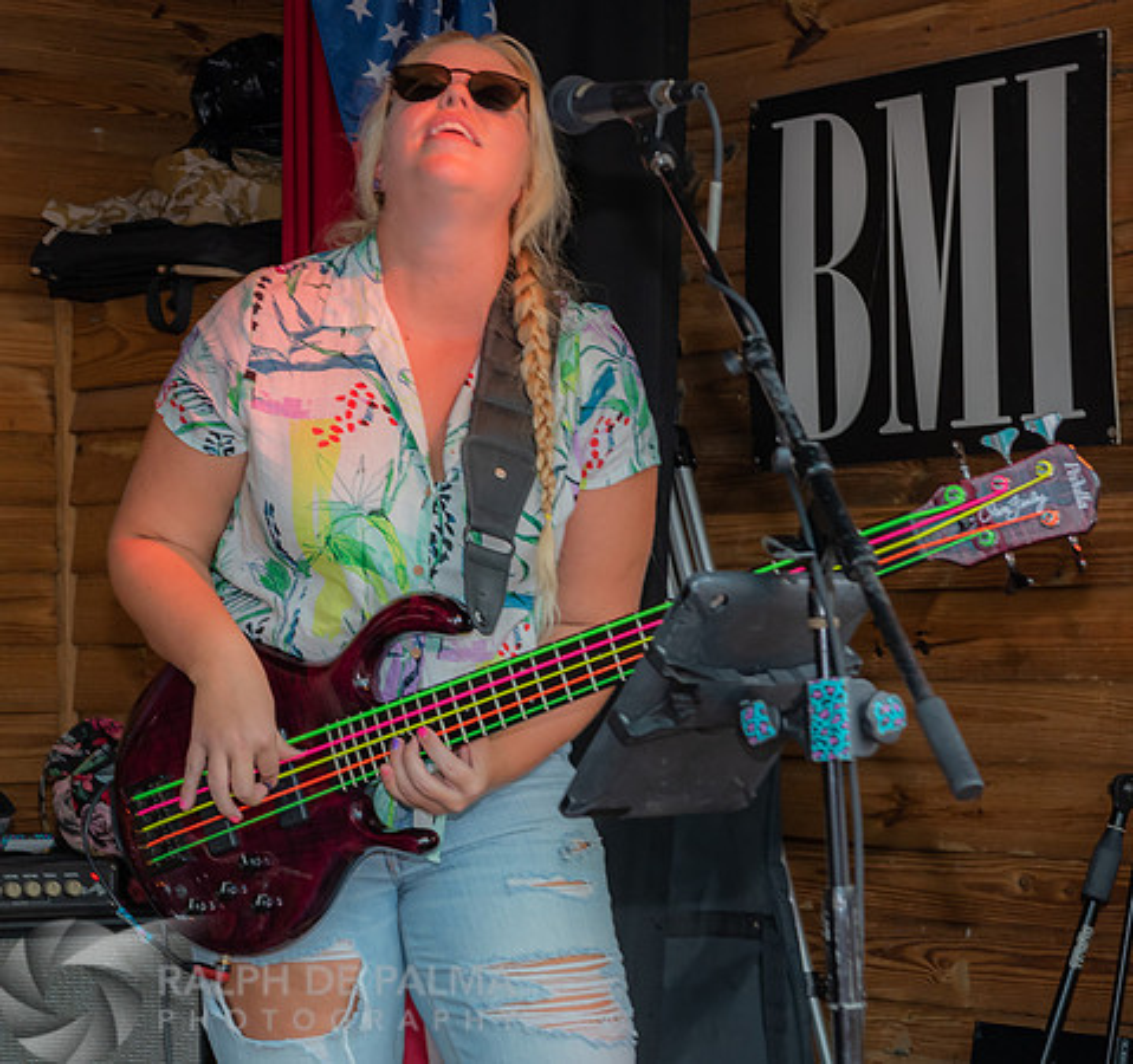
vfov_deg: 19.4
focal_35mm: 86
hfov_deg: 20.6
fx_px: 3107
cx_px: 356
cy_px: 524
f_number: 5.6
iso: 400
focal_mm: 50
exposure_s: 1/160
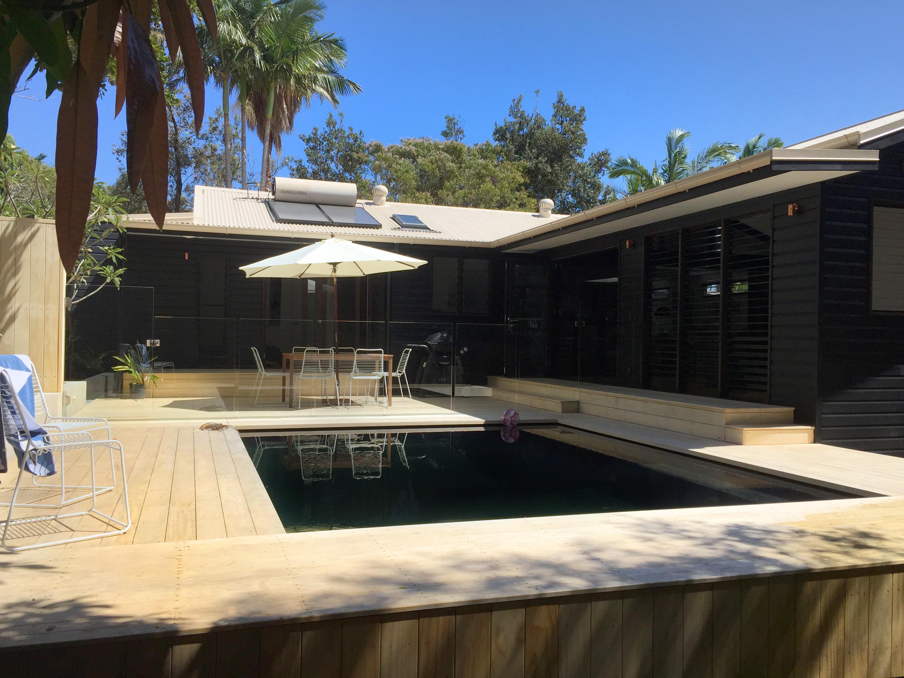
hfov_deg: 61.7
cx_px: 452
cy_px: 339
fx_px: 757
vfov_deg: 48.2
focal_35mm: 29
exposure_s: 1/2825
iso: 32
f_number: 2.2
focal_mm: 4.15
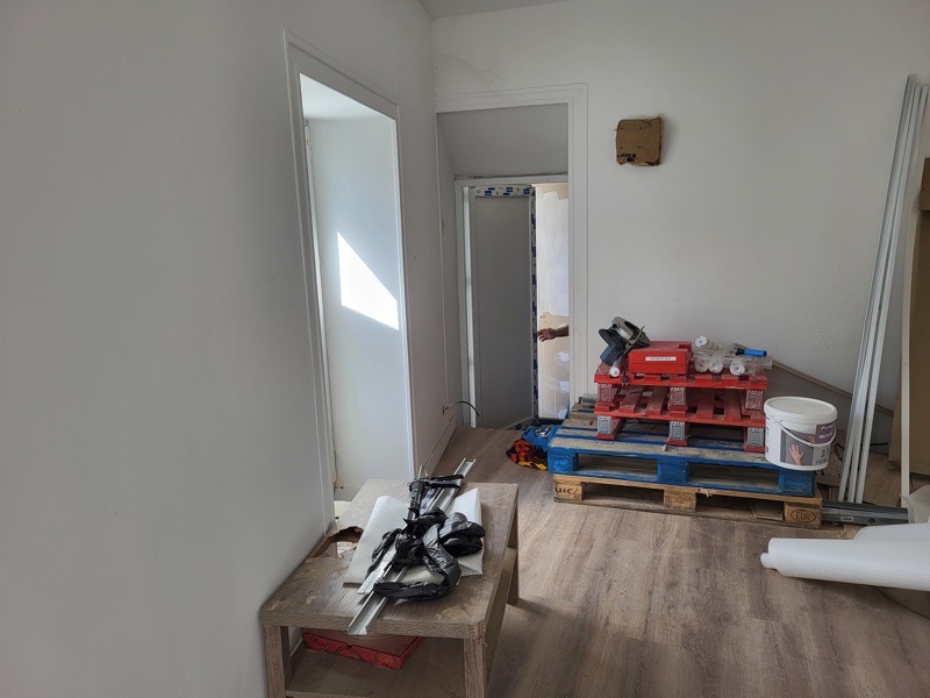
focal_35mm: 26
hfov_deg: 67.3
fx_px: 699
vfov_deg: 53.1
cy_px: 349
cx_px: 465
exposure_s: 1/115
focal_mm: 5.4
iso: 40
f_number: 1.8
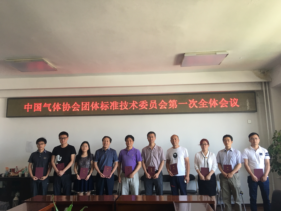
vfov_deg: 48.2
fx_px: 235
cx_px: 140
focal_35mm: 29
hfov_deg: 61.7
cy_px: 106
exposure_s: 1/33
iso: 40
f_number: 2.2
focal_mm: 4.15
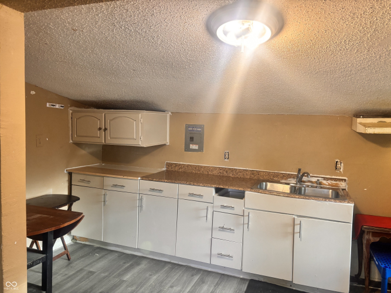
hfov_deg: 67.3
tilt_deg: -3.5
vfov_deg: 53.0
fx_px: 294
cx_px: 196
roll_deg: -2.1
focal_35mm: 26
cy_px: 146
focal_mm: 5.96
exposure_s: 1/60
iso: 200
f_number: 1.6
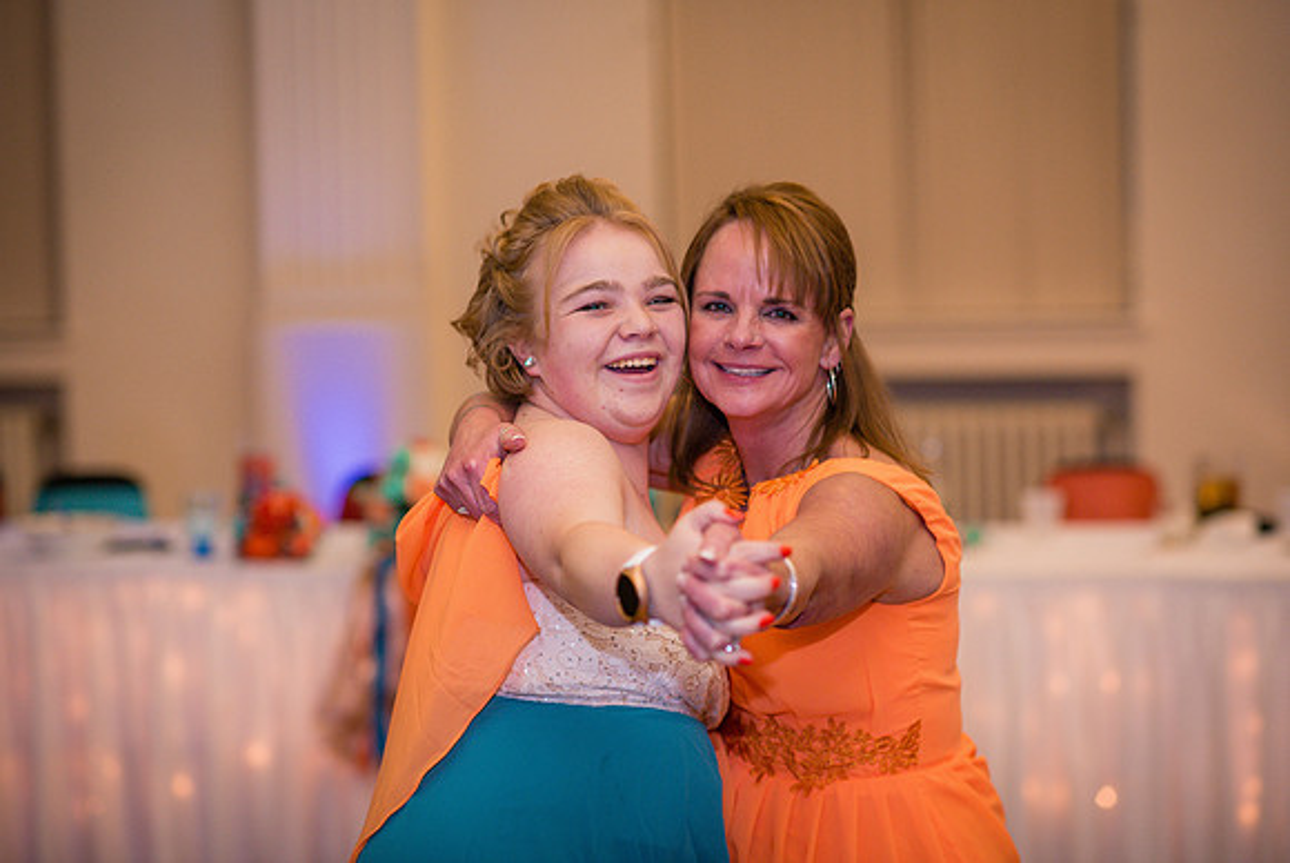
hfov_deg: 22.9
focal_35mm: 89
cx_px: 617
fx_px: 3181
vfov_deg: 15.4
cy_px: 413
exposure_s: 1/125
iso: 640
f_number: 2.2
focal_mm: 85
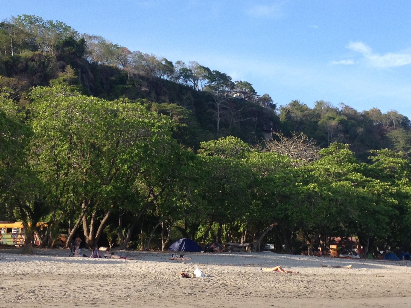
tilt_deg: +1.1
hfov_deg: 25.6
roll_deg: +1.4
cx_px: 237
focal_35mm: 76
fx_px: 902
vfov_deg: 19.3
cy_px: 214
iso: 50
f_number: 2.4
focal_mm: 4.28
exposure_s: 1/935
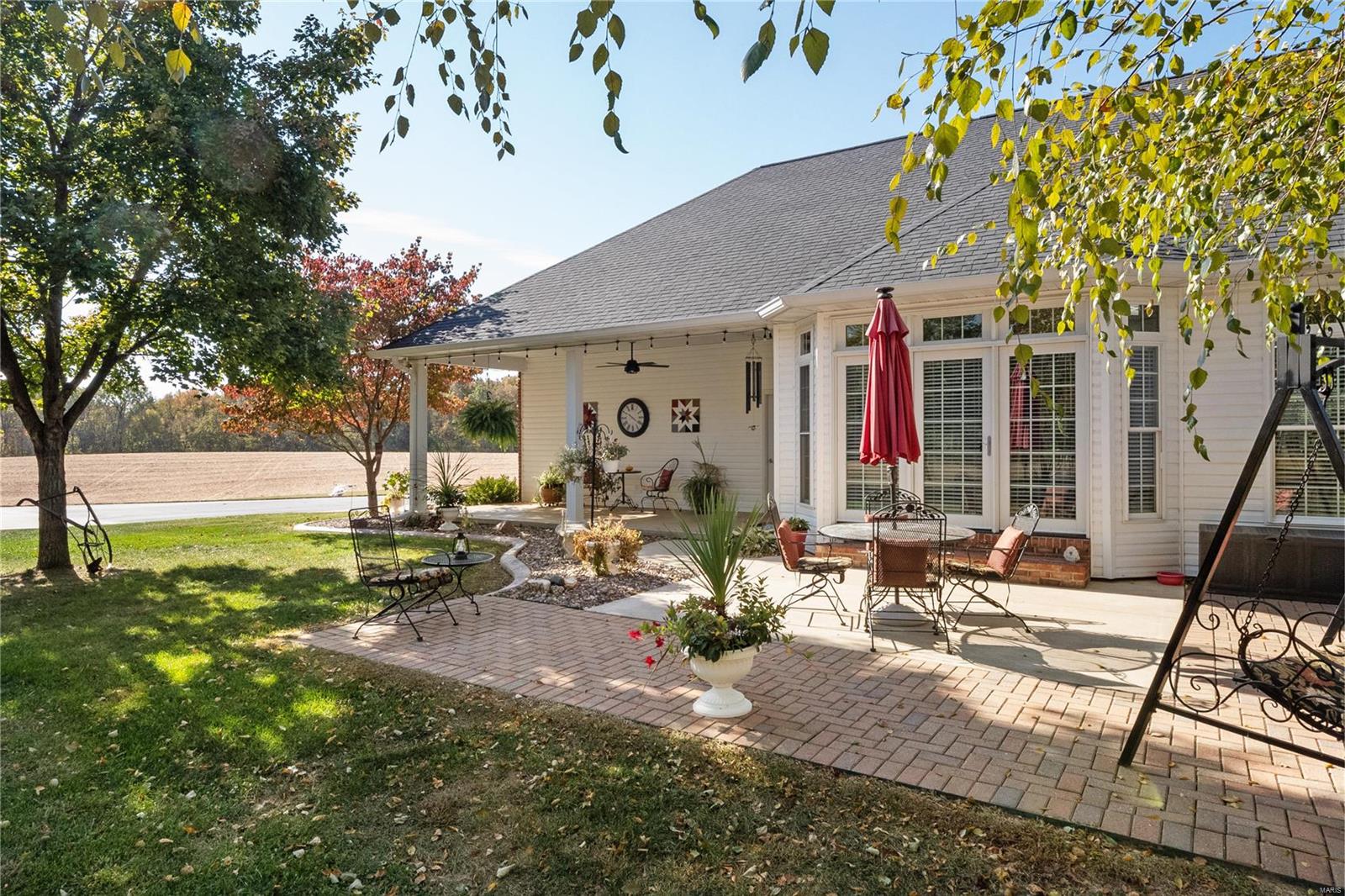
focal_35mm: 22
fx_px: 822
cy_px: 448
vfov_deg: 57.2
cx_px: 672
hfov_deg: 78.6
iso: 640
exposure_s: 1/200
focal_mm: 11
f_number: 10
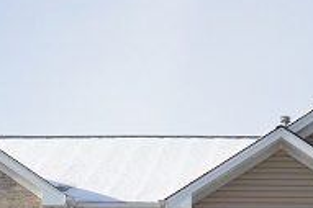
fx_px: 1234
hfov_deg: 14.4
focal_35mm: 142
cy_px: 305
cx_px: 198
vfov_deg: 9.4
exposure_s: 1/320
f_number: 9
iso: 100
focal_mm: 30
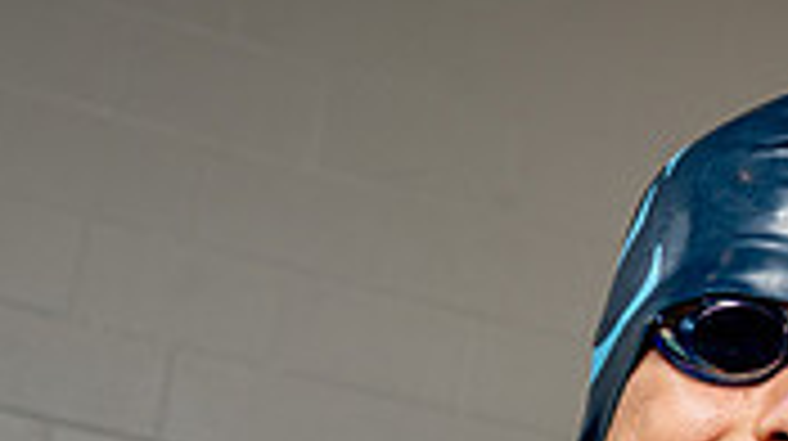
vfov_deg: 10.3
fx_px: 2192
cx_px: 527
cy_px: 963
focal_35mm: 105
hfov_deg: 20.3
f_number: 8
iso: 320
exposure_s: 1/250
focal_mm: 39
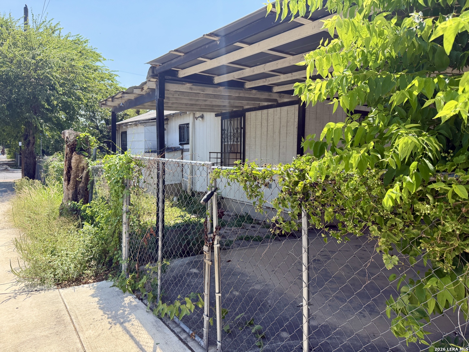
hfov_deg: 71.6
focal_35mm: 24
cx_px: 234
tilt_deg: -3.6
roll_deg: -0.7
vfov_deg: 56.8
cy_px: 176
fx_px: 325
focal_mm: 6.76
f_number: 1.78
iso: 100
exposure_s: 1/2370
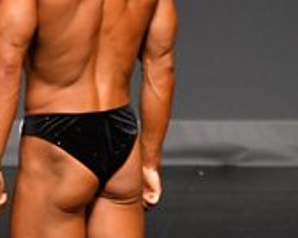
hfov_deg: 1.6
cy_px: 118
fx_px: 10824
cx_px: -108
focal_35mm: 1228
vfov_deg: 1.3
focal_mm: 190
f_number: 5.6
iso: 2500
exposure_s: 1/400
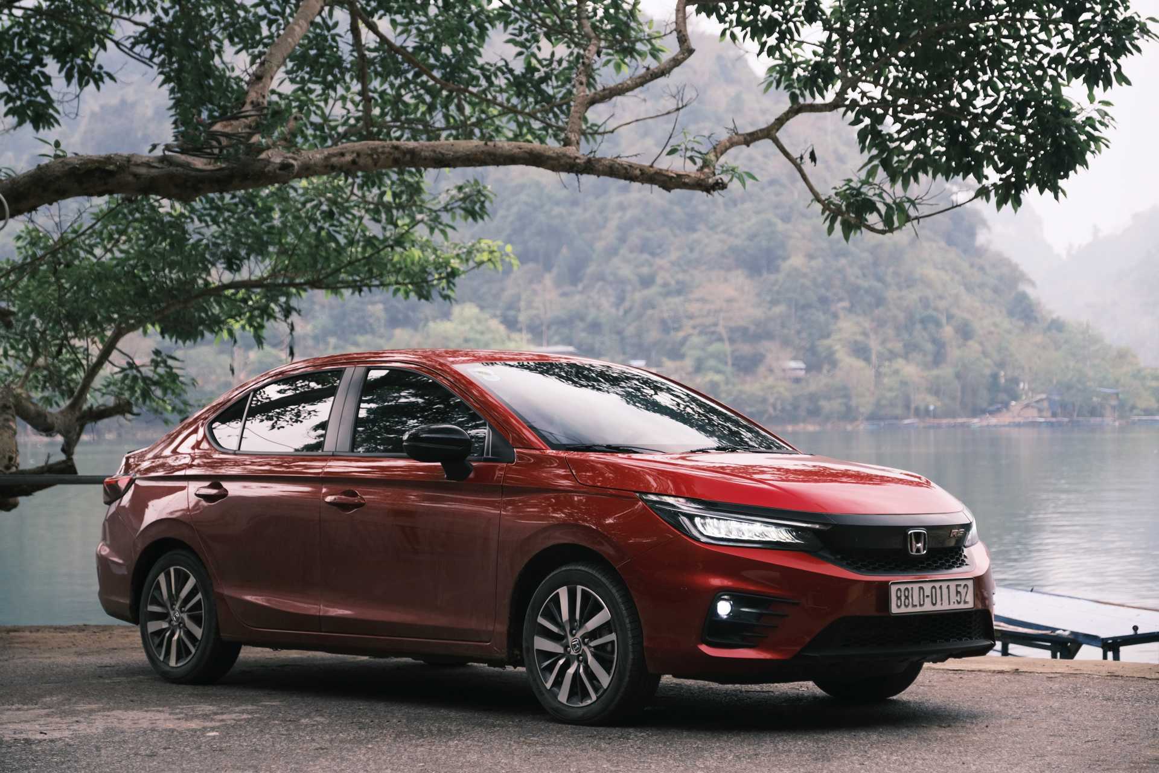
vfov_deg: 18.2
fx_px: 2414
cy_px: 386
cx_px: 580
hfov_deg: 27.0
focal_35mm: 75
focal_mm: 50
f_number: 2.8
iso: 400
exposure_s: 1/100
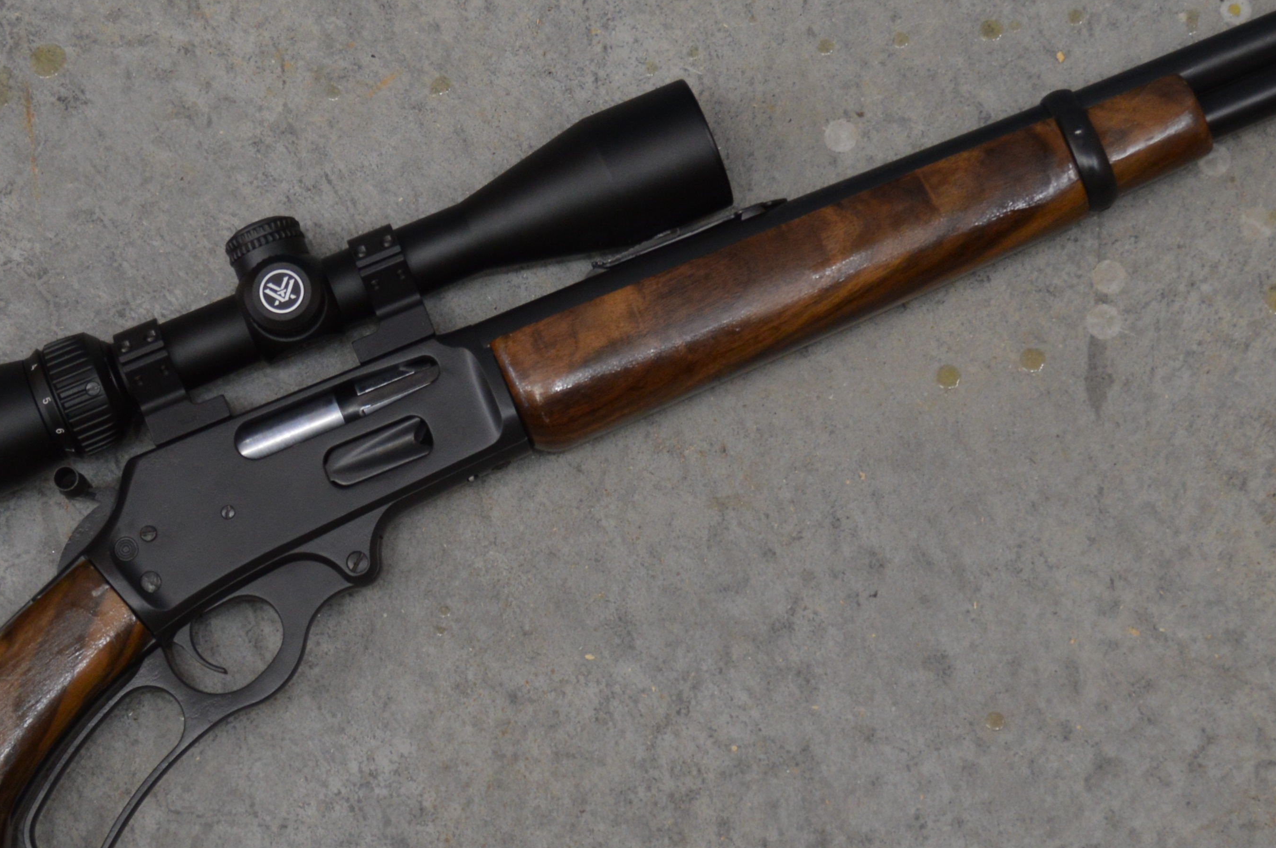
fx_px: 3687
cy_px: 497
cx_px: 520
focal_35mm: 104
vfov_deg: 13.1
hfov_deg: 19.6
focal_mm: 31
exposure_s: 1/60
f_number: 4.2
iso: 450
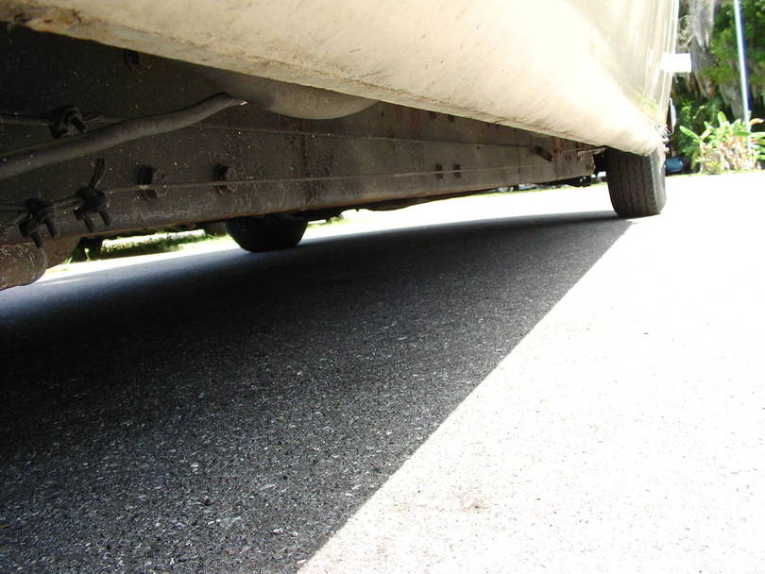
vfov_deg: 37.7
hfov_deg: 49.0
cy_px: 287
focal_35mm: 38
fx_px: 840
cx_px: 382
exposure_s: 1/127
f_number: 3.5
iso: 50
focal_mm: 5.8
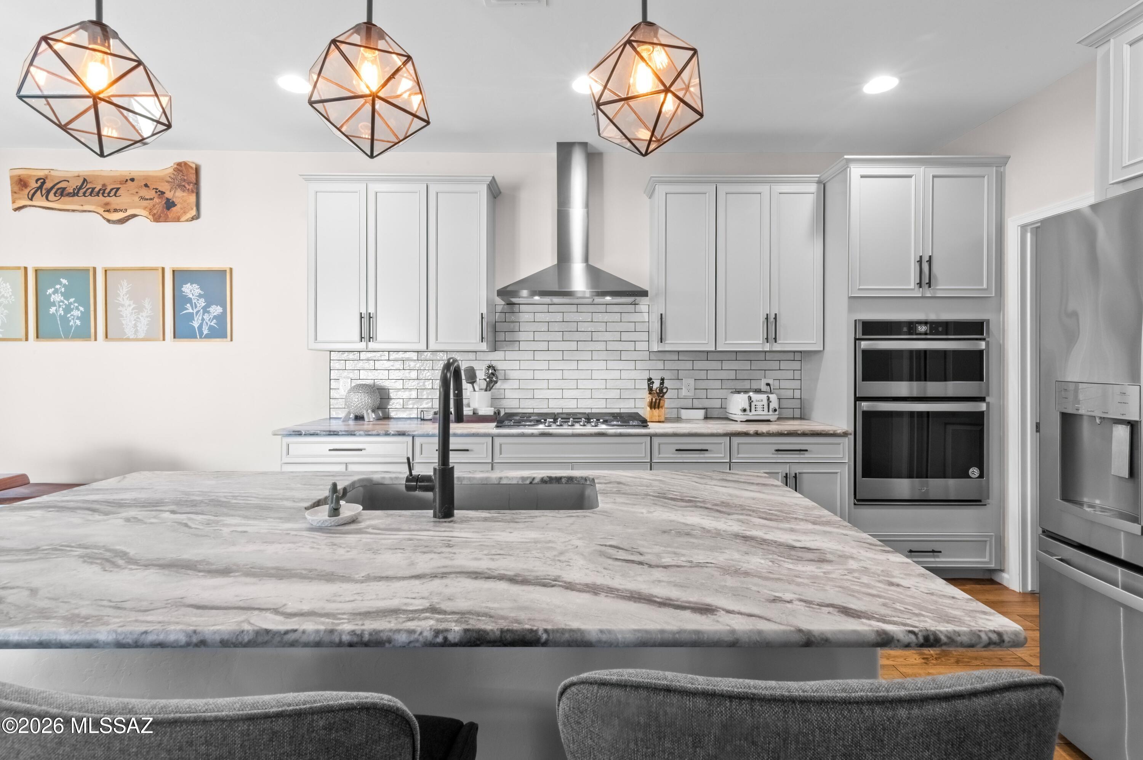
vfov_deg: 73.7
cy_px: 380
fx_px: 508
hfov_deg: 96.8
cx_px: 572
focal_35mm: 16
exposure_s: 1.6
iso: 800
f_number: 22
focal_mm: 16
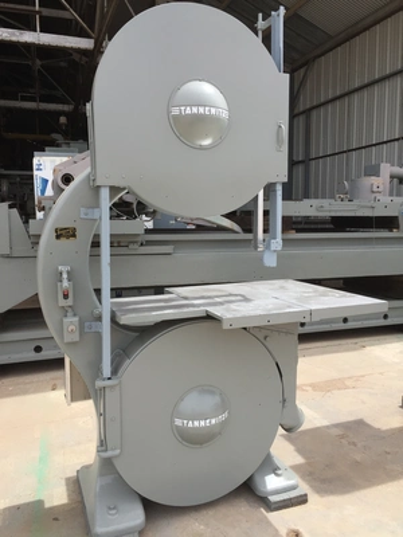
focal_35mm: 29
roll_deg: +0.6
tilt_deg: -6.2
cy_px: 268
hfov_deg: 48.2
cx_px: 202
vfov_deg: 61.7
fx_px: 450
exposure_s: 1/1721
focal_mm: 4.15
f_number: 2.2
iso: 32
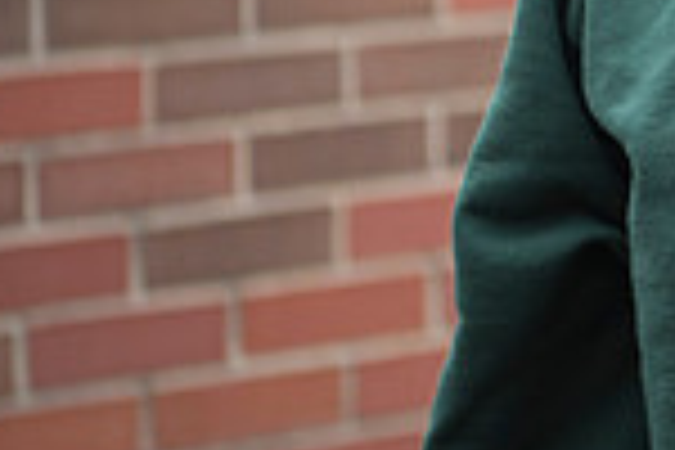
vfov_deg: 5.0
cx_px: 1202
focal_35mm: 271
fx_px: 5081
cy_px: -245
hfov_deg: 7.4
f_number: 3.2
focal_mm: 70
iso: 500
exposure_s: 1/320
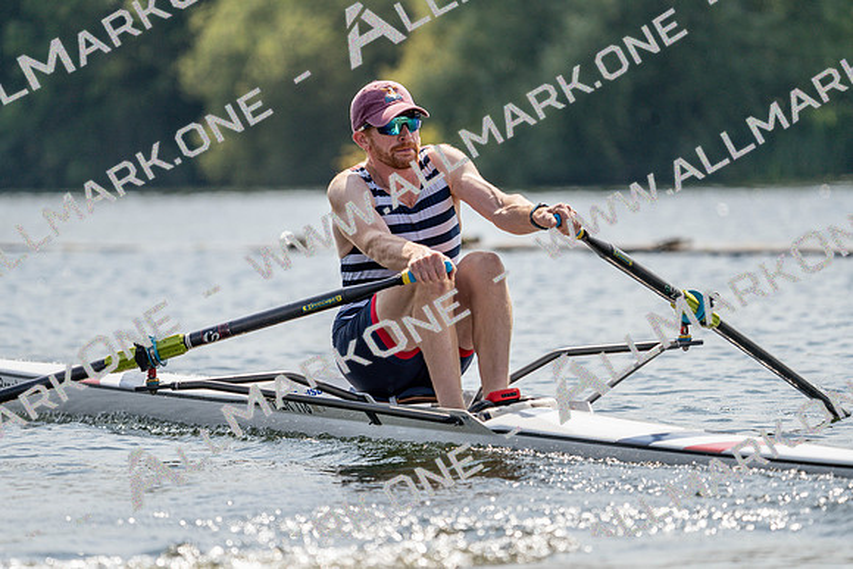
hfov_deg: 6.2
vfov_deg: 4.1
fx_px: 7868
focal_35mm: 332
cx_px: 426
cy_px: 284
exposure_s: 1/1600
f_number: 6.3
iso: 200
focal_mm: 332
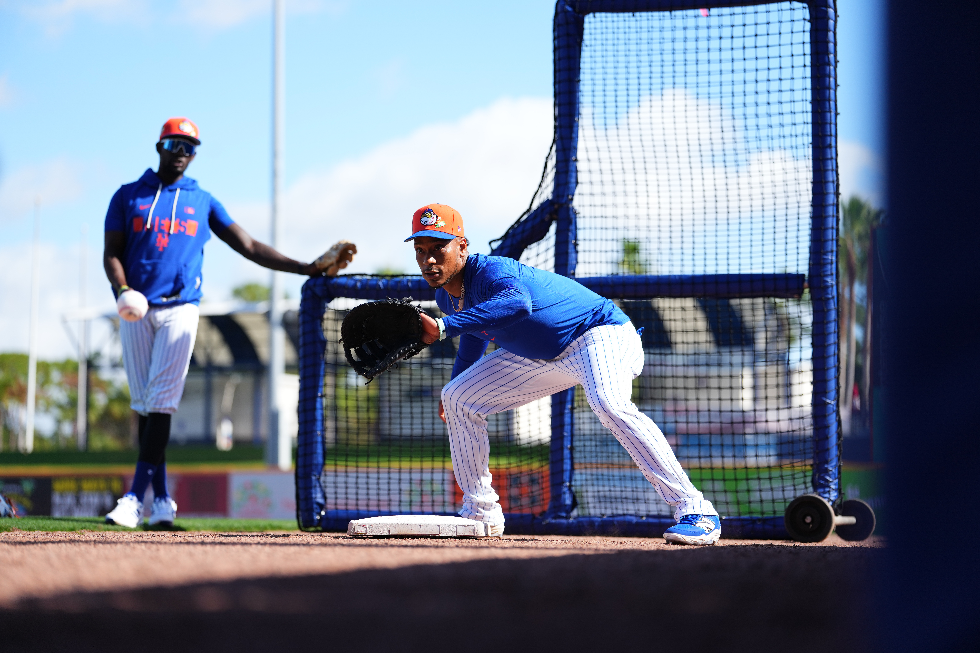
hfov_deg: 24.2
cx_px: 490
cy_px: 326
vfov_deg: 16.3
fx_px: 2286
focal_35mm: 84
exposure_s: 1/5000
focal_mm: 84
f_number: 2
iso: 250
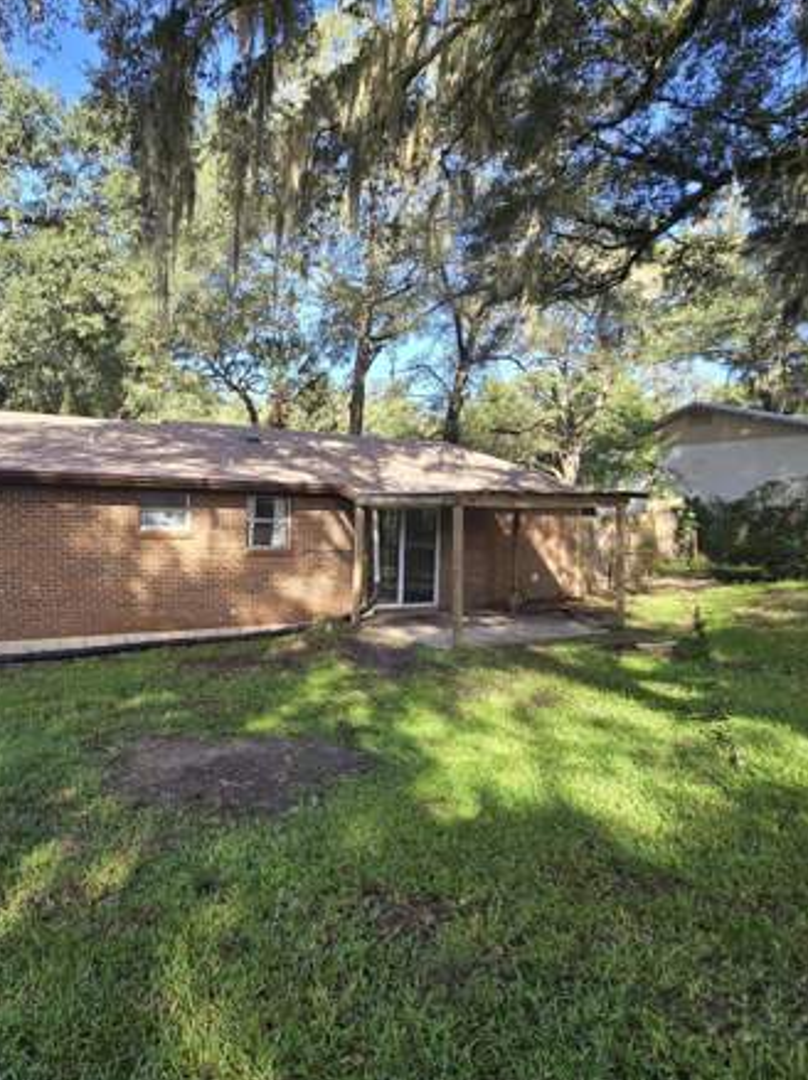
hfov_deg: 65.2
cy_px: 550
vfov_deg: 84.7
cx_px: 219
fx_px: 592
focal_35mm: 19
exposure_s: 1/397
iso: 50
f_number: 2.2
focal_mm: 2.2
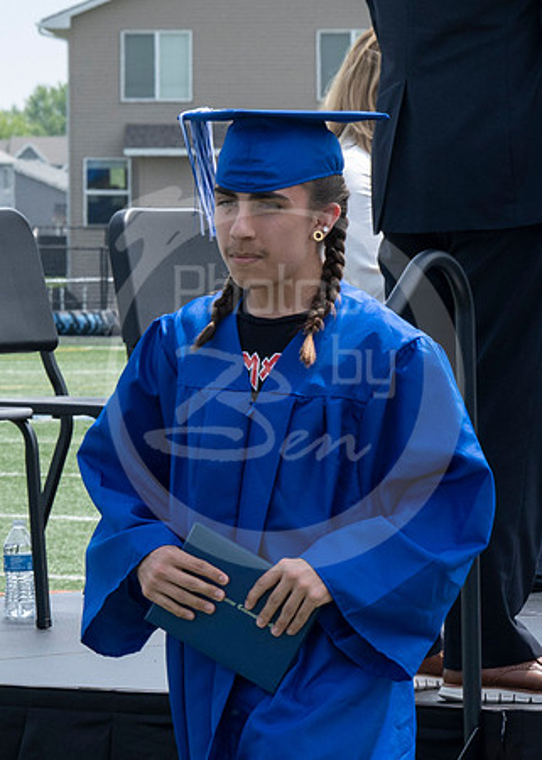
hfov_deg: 4.7
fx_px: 6642
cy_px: 313
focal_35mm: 308
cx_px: -131
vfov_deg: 6.5
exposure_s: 1/250
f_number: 10
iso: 200
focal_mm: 77
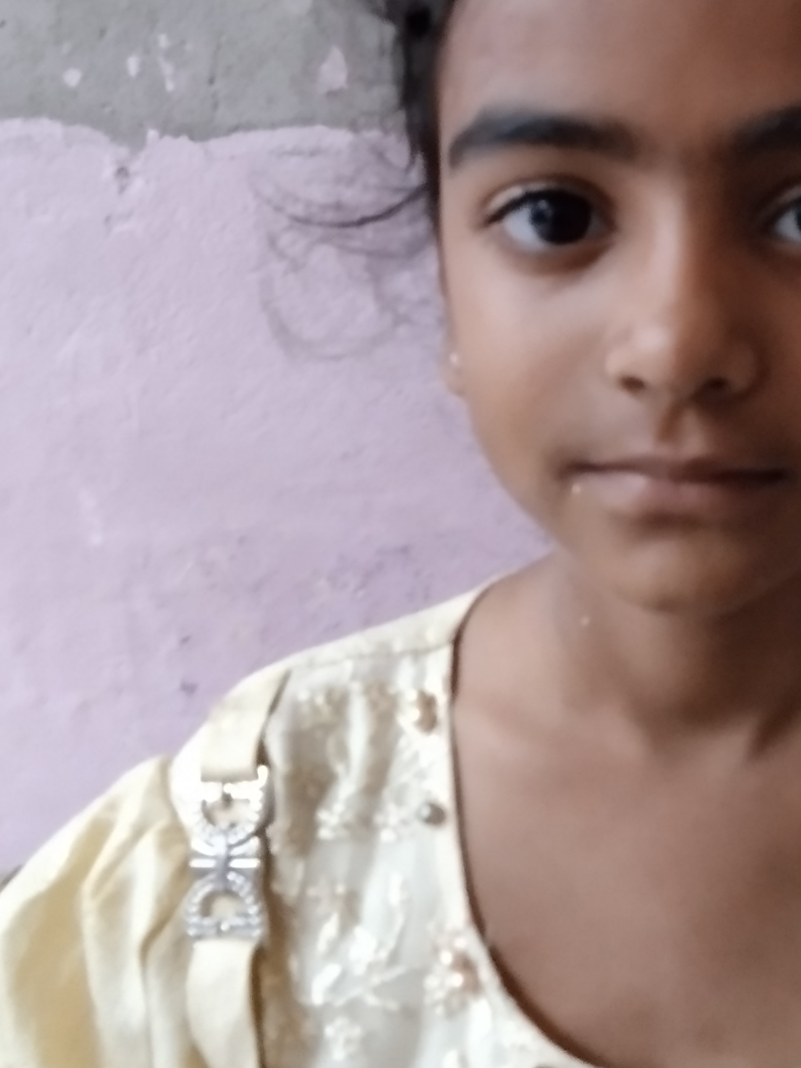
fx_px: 1604
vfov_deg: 36.8
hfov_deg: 27.0
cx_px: 722
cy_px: 466
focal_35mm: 52
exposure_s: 1/20
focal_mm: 2.78
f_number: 2
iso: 454
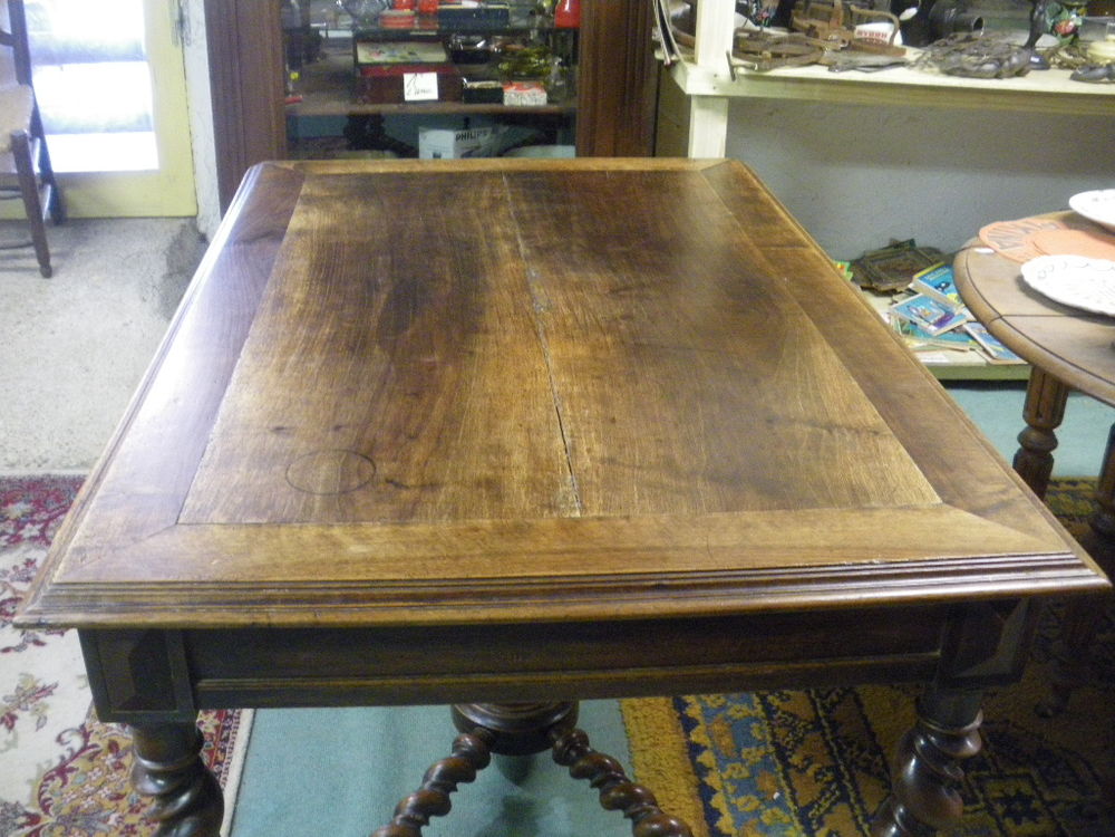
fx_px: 1160
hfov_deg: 51.4
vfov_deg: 39.7
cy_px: 418
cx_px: 558
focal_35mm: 36
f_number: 3.5
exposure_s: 1/13
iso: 800
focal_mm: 6.3
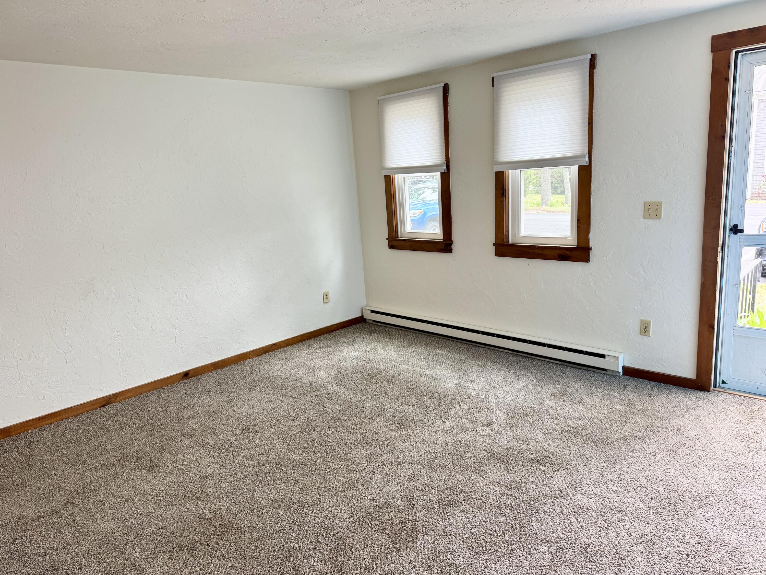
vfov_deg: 56.8
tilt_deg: -12.6
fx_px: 531
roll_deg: +3.5
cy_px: 288
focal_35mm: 24
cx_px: 383
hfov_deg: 71.6
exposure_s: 1/121
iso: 100
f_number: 1.78
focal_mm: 6.76
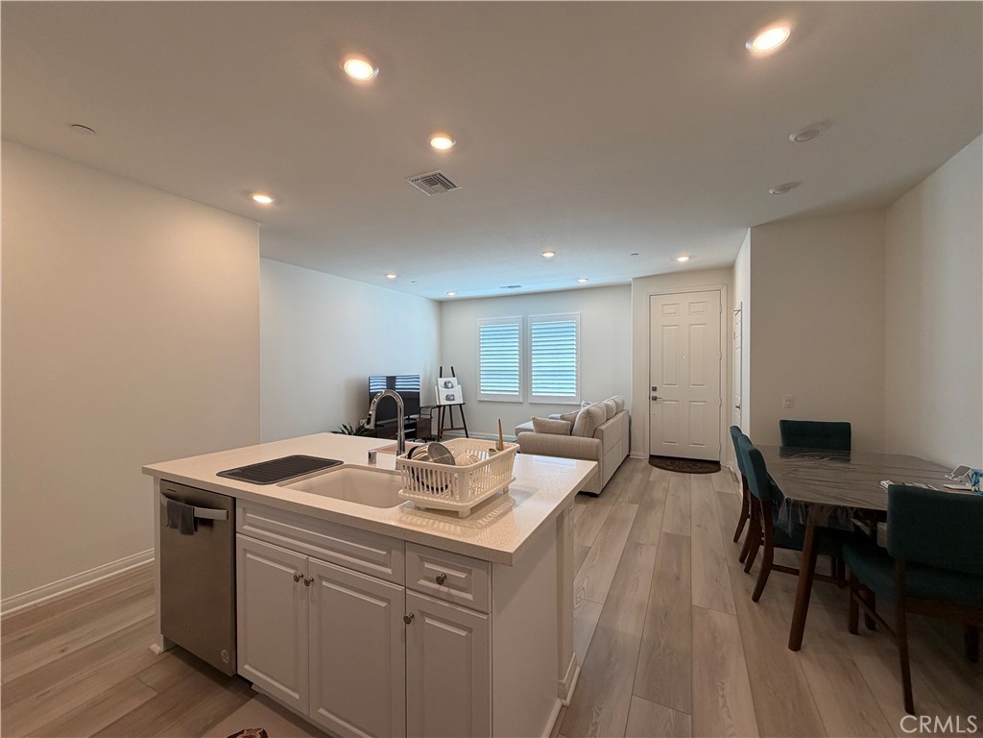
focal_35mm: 14
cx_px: 492
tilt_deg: +0.0
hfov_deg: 102.1
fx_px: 398
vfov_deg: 85.7
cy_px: 369
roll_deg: +0.7
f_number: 2.2
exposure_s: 1/120
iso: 160
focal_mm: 2.22
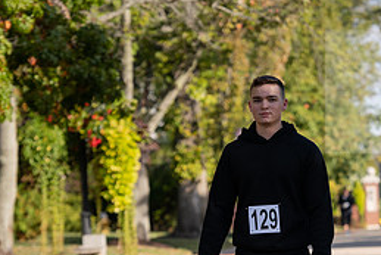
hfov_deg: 7.1
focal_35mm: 291
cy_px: 209
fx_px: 3081
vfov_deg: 4.7
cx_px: 281
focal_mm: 130
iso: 250
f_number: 5
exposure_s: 1/800
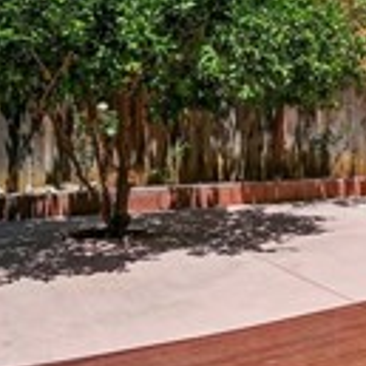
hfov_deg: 24.7
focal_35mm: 59
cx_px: 494
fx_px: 706
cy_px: 102
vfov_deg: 28.7
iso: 125
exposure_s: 1/640
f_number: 8
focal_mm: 14
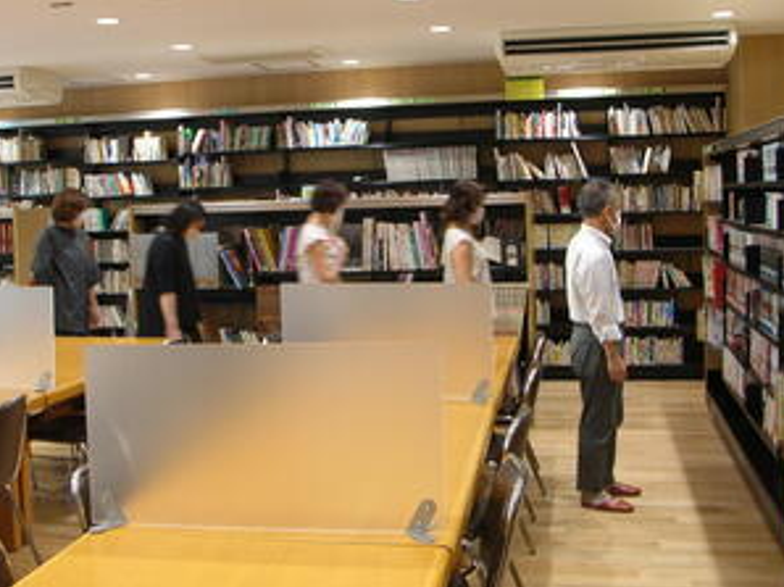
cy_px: 224
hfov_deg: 40.3
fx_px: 1064
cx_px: 329
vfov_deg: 30.7
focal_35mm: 47
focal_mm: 5.8
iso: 50
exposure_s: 1/11.3
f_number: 2.8
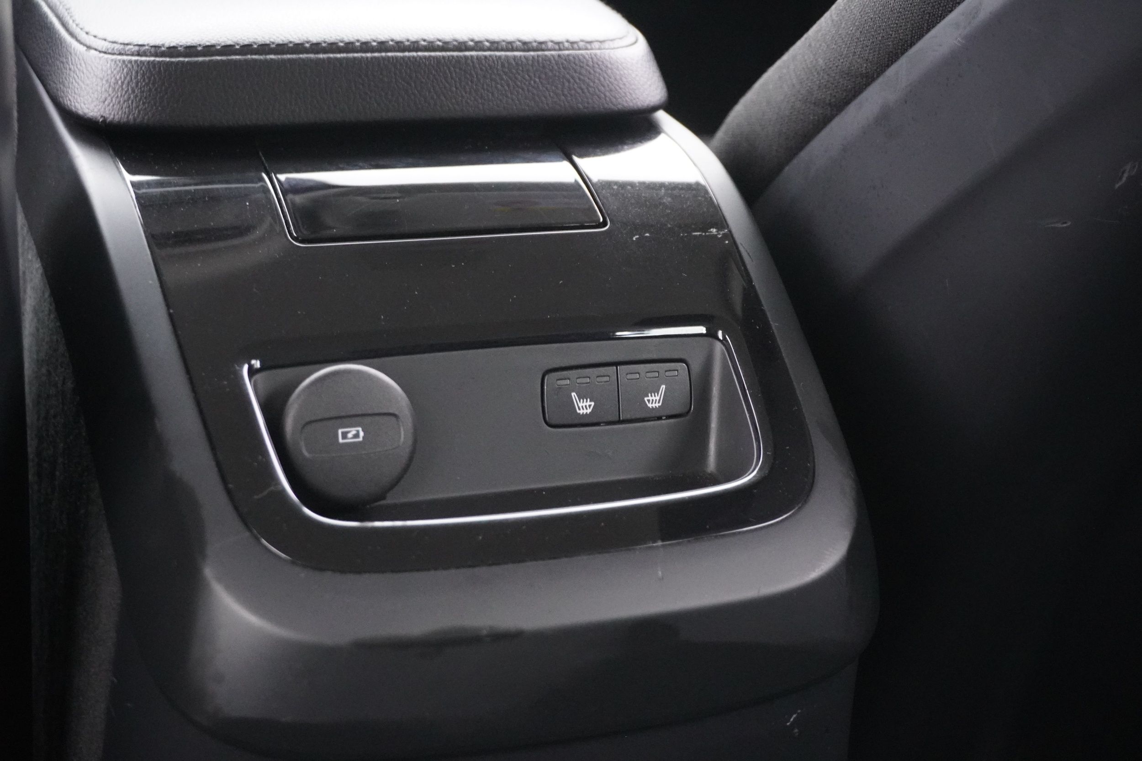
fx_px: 1808
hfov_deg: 35.1
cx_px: 571
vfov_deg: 23.8
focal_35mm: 57
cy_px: 380
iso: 6400
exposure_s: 1/6
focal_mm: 38
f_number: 5.6
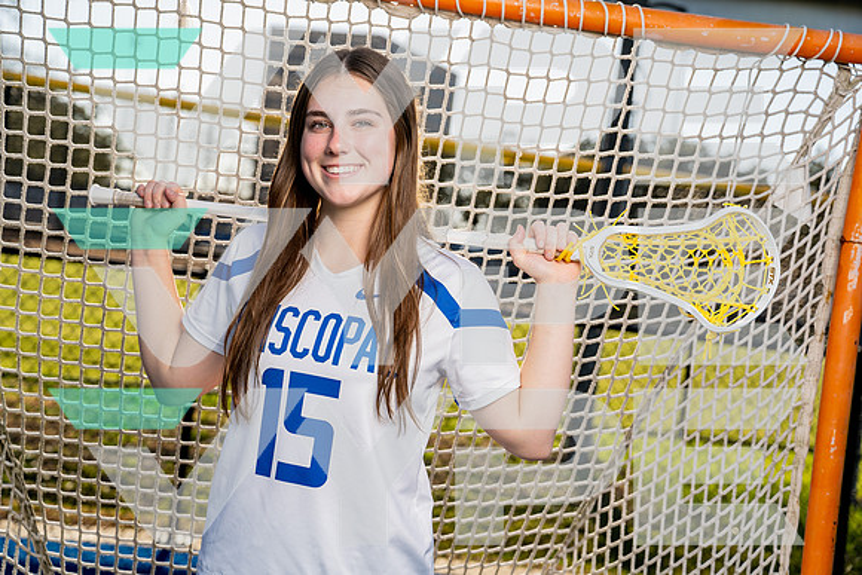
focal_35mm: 58
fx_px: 1389
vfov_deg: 23.4
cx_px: 431
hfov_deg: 34.5
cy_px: 288
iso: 100
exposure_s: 1/640
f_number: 4
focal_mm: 58
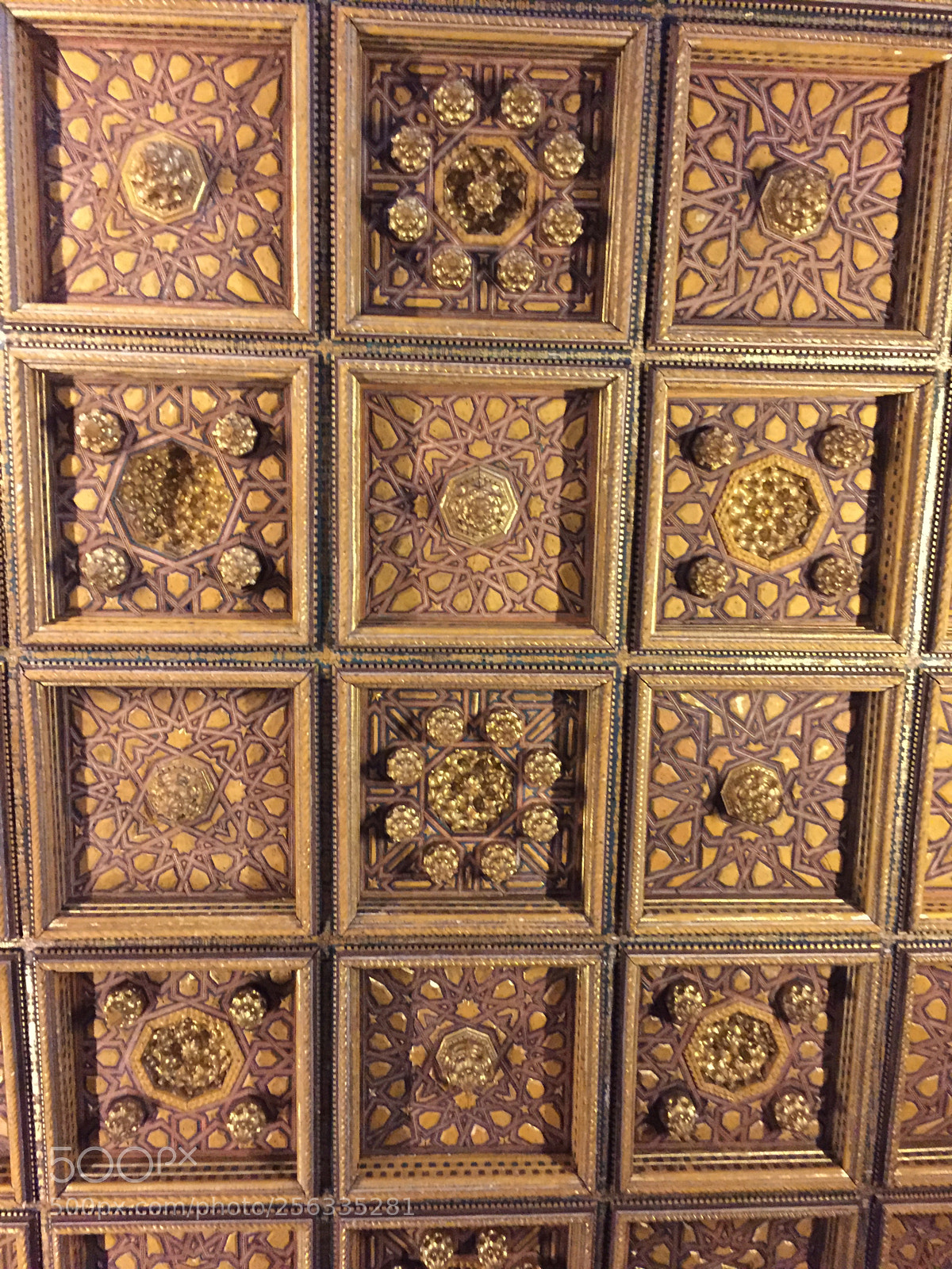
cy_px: 634
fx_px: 1063
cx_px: 476
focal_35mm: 29
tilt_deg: +80.6
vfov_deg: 61.7
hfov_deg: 48.2
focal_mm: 4.15
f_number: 2.2
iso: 400
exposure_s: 1/17
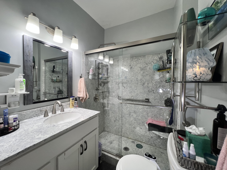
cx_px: 114
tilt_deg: -2.0
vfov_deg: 89.9
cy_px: 85
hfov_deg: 106.2
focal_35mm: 13
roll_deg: -0.2
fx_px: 85
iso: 100
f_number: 1.8
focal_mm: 1.57
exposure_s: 1/120
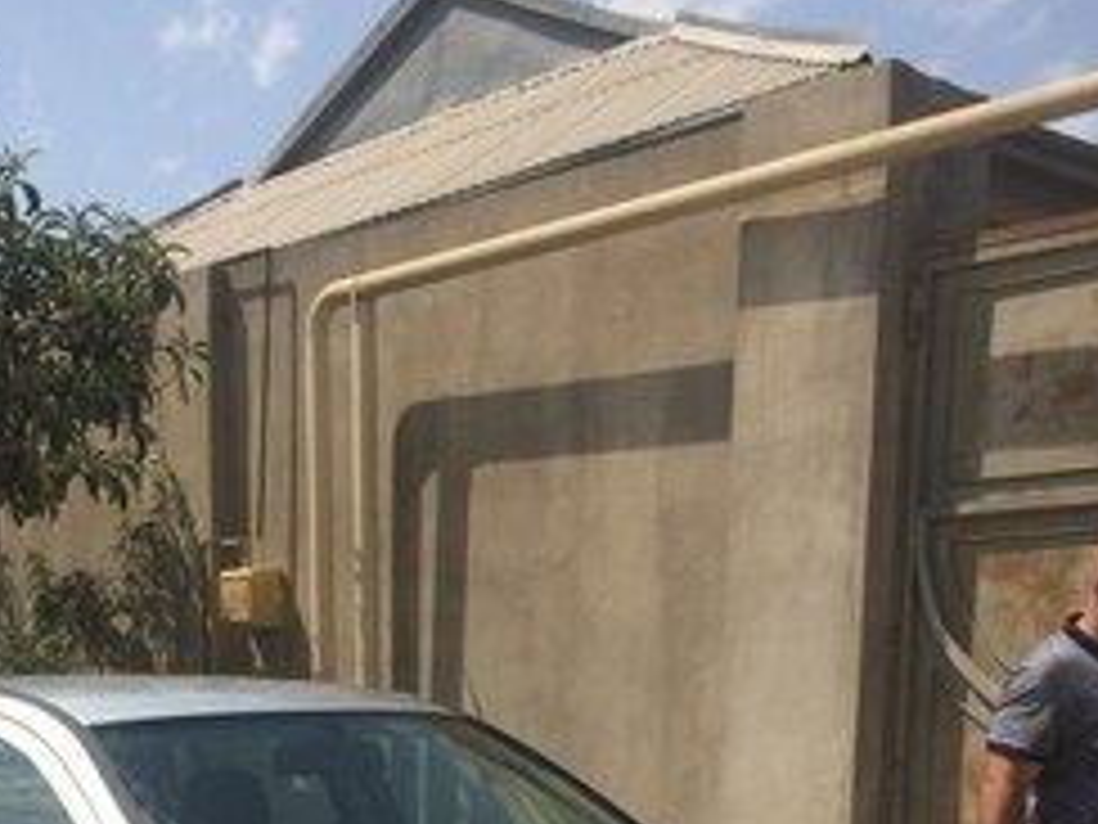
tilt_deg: -15.3
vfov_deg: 22.6
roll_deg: +1.6
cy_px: 1018
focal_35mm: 59
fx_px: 1871
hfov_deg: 32.4
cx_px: 369
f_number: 2.2
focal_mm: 4.15
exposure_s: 1/2933
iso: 32
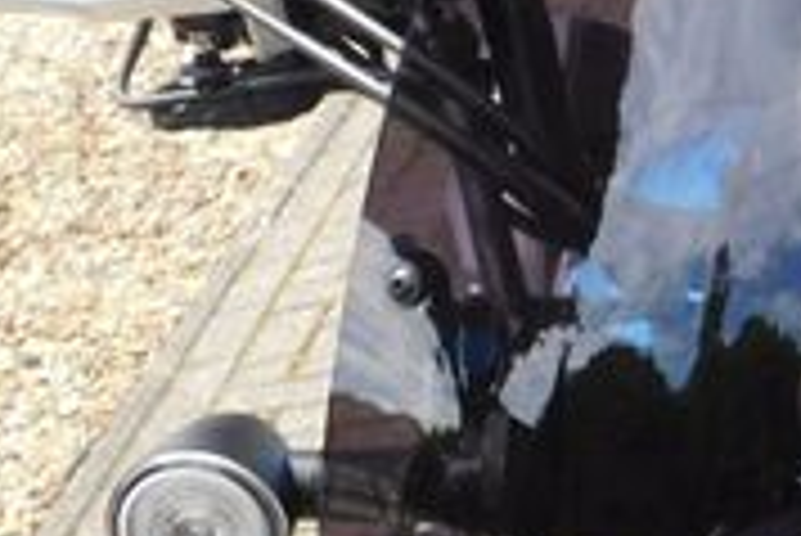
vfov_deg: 12.3
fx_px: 2494
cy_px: 239
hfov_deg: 17.6
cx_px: 904
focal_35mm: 112
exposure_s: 1/320
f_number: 3.2
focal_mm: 5.3
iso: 125
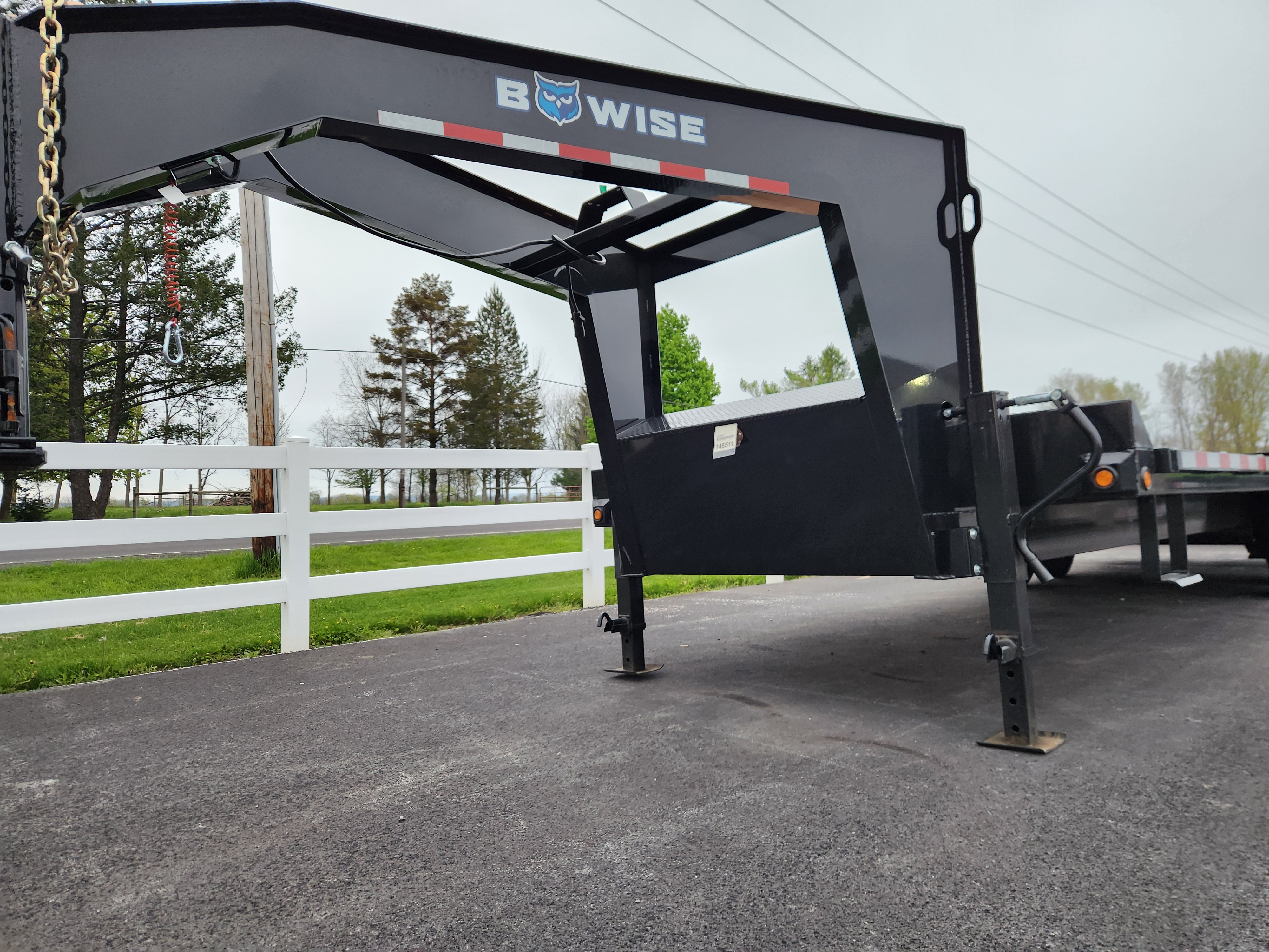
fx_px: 843
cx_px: 634
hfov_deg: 73.9
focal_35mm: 23
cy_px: 476
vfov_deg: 58.9
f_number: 1.8
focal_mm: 5.4
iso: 160
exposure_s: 1/180
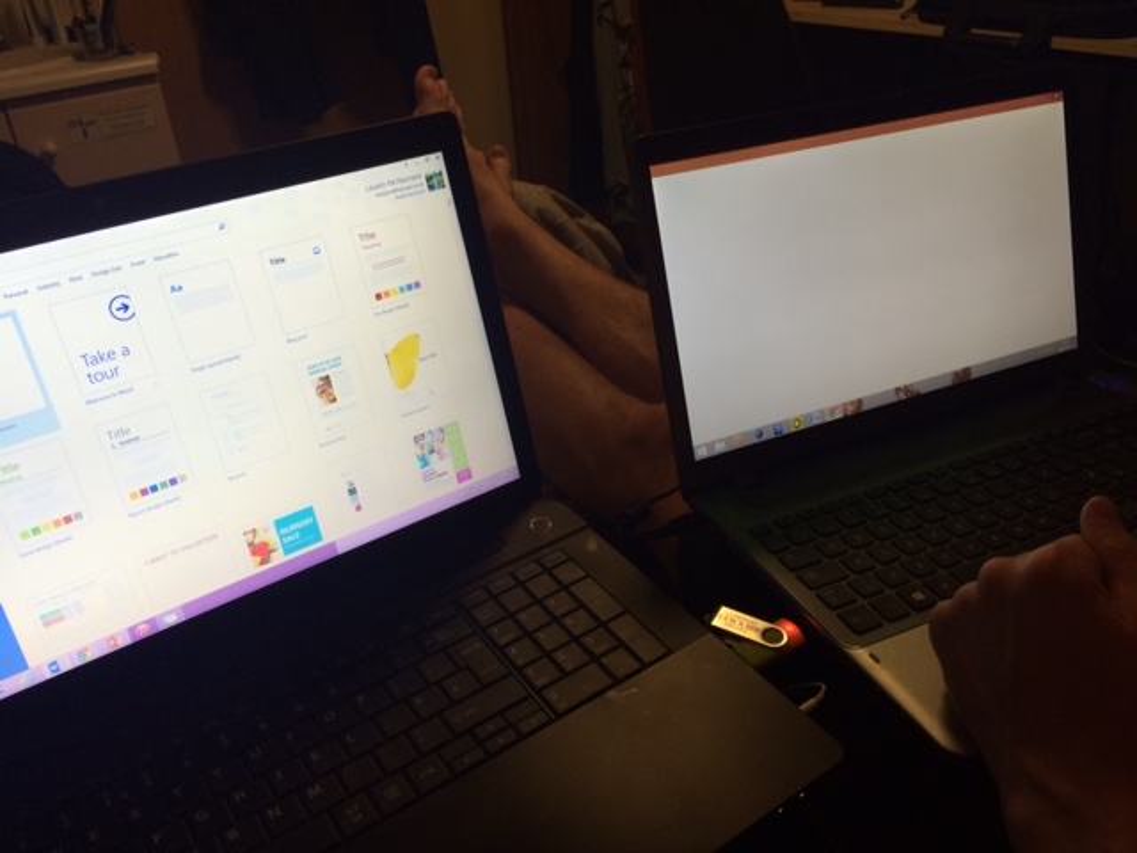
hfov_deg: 61.7
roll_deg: +4.4
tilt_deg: -30.6
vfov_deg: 48.2
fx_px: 953
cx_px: 568
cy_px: 426
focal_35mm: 29
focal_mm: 4.15
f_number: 2.2
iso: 40
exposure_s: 1/33
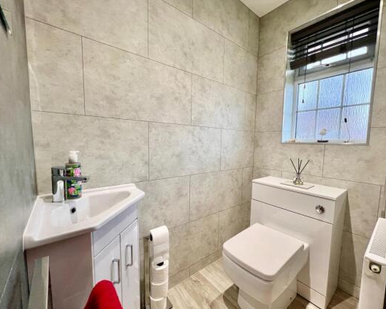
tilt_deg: -6.0
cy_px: 158
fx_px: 160
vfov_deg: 88.0
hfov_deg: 100.5
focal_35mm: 14
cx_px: 205
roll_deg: -2.2
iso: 125
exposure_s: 1/100
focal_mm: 1.57
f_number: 1.8
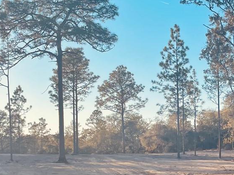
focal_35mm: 75
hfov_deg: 25.7
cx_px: 171
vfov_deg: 19.4
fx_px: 507
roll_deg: +0.6
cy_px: 142
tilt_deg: +1.2
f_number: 1.6
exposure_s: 1/1366
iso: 32
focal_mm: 4.2
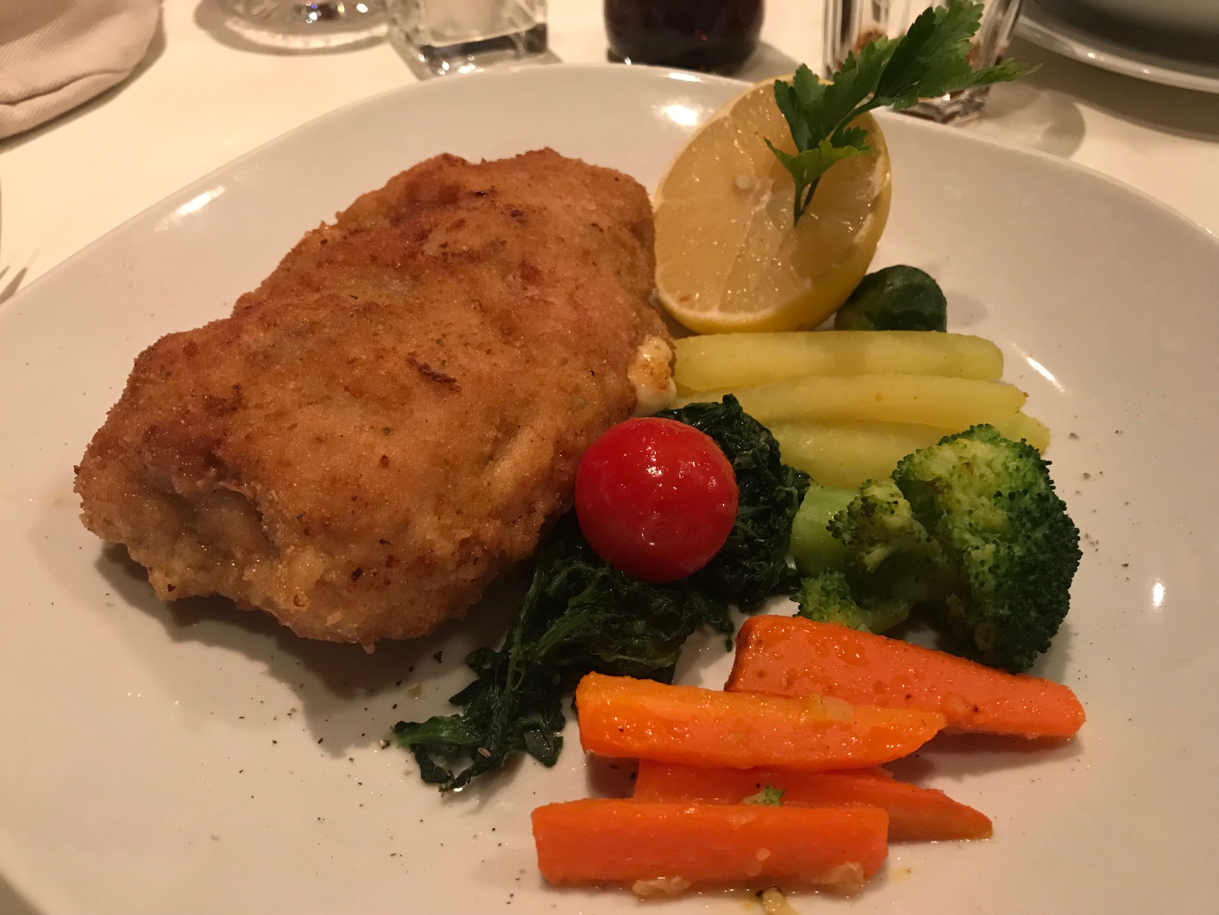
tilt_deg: -45.0
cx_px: 610
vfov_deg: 49.7
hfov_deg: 63.4
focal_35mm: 28
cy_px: 458
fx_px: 986
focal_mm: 3.99
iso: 100
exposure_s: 1/9
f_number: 1.8
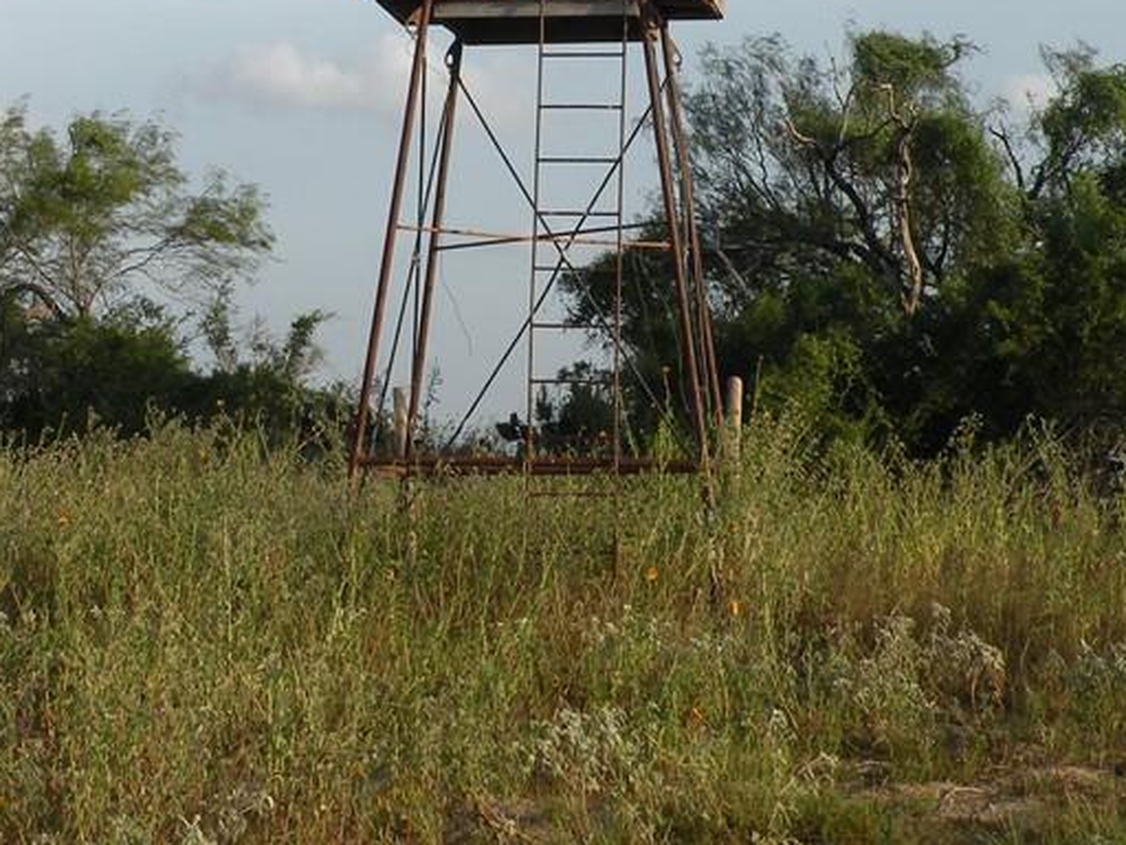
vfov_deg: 13.1
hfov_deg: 17.6
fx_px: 3643
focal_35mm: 112
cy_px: 4
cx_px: 517
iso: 64
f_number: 5.6
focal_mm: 9.8
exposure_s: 1/217
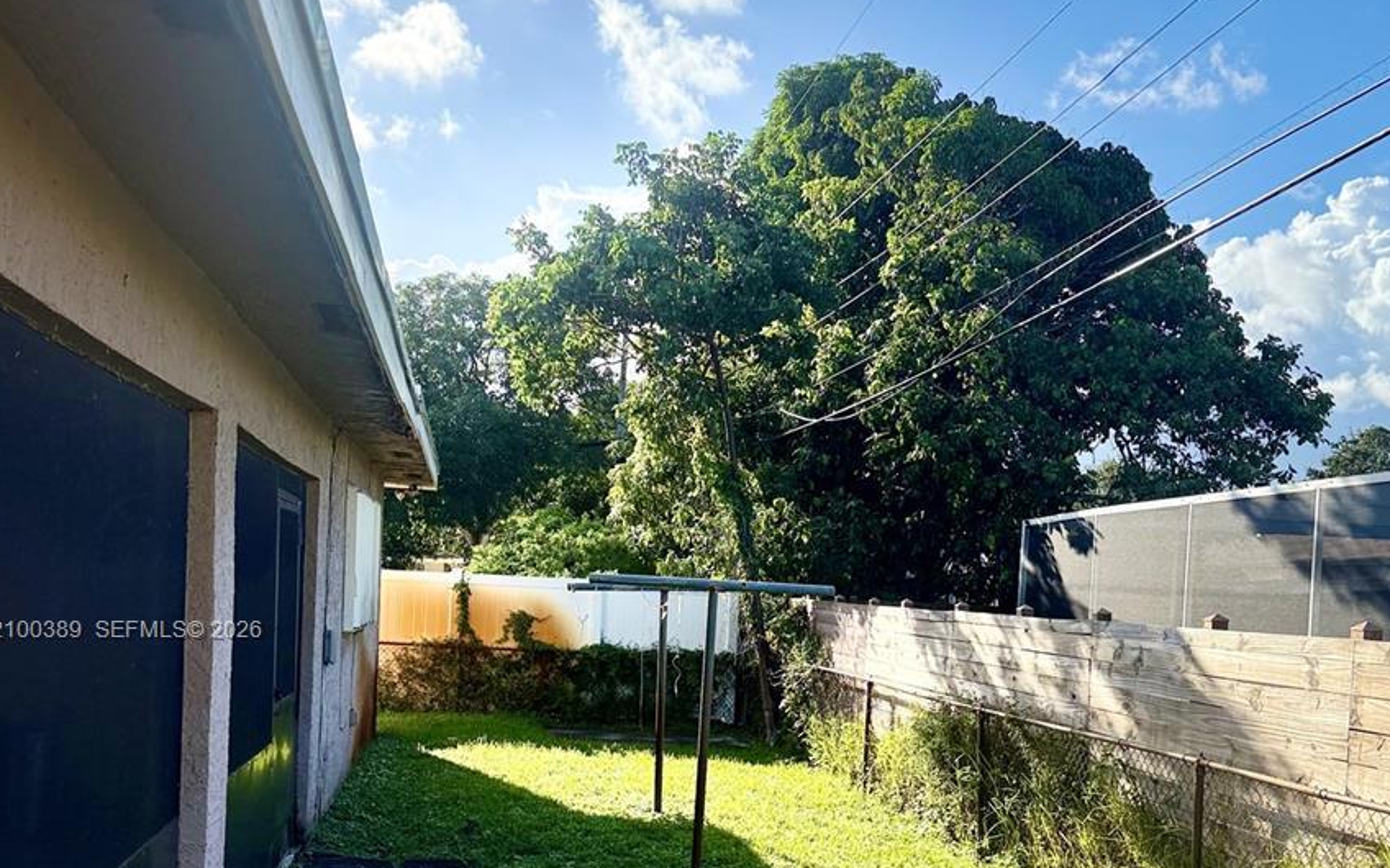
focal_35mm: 36
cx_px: 697
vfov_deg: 34.7
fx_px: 1364
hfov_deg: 54.0
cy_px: 632
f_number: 1.78
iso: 100
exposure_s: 1/4405
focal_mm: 6.76
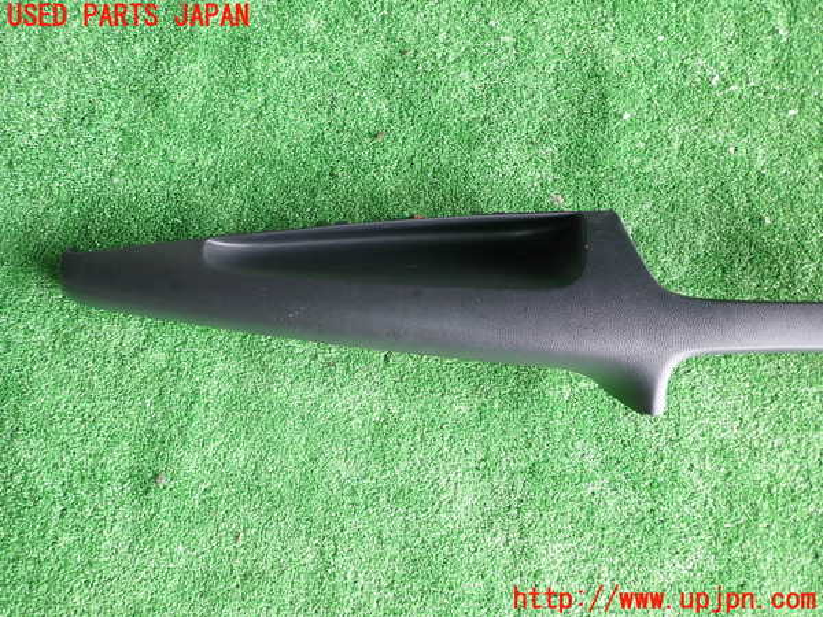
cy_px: 308
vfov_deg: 54.9
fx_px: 594
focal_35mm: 25
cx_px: 412
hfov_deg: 69.4
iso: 200
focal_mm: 4.5
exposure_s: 1/60
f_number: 2
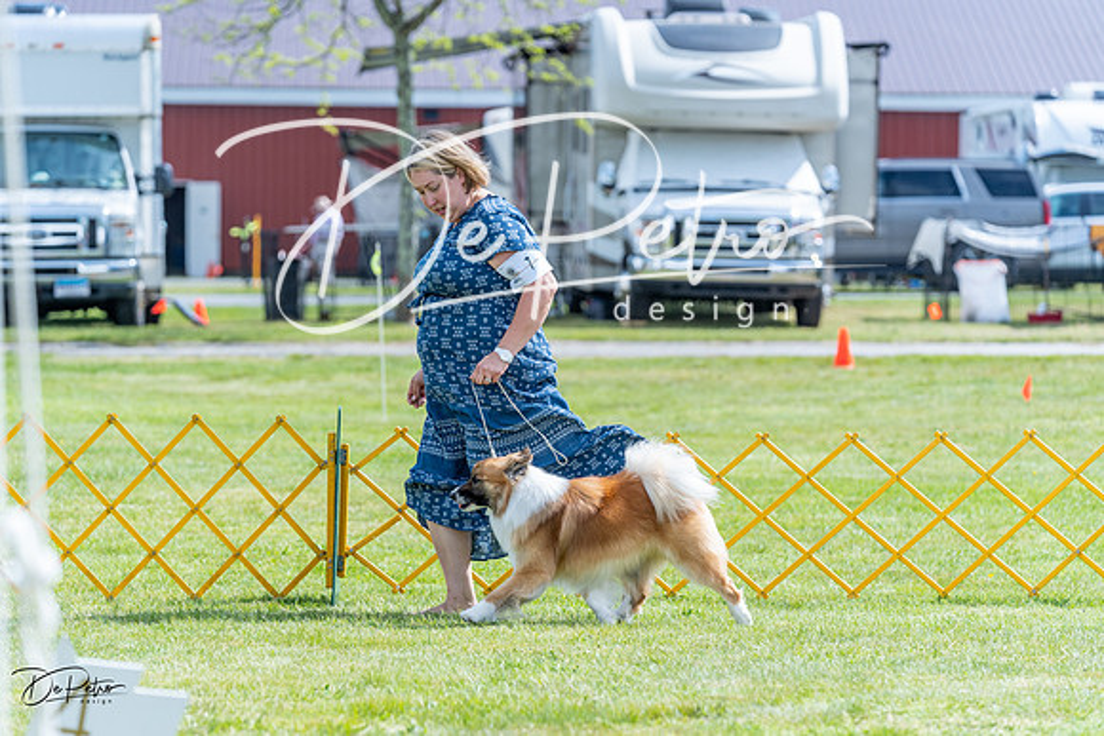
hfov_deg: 12.8
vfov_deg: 8.5
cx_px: 552
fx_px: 4938
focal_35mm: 161
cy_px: 368
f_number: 4.5
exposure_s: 1/1600
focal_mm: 161
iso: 400
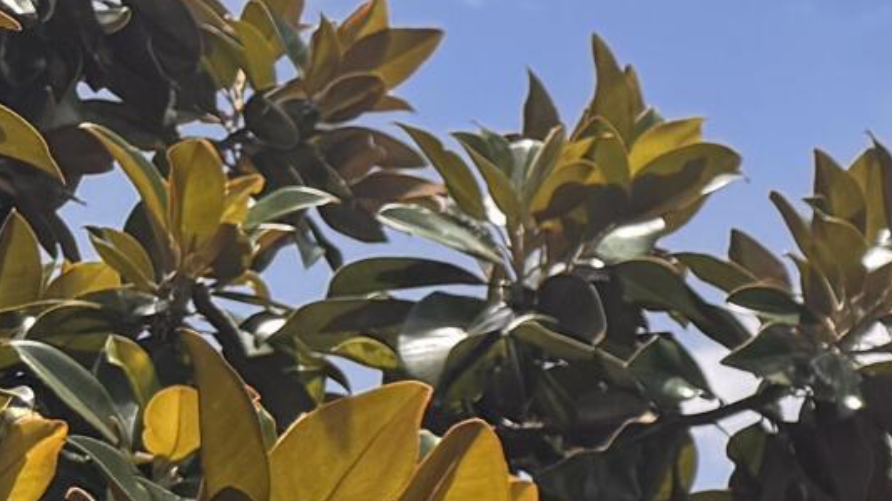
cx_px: 2312
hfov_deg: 11.4
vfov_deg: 8.1
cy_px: 767
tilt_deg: +11.7
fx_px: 3476
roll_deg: -0.3
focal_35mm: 147
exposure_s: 1/4310
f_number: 1.78
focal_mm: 6.76
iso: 80
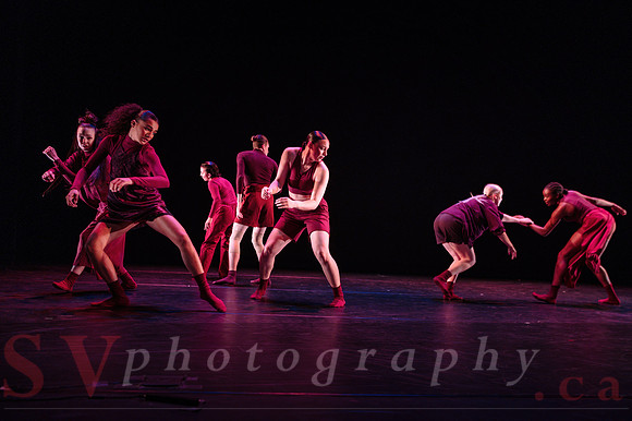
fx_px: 558
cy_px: 239
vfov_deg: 41.2
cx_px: 357
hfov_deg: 58.8
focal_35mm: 32
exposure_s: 1/200
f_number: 2.8
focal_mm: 28
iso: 2000
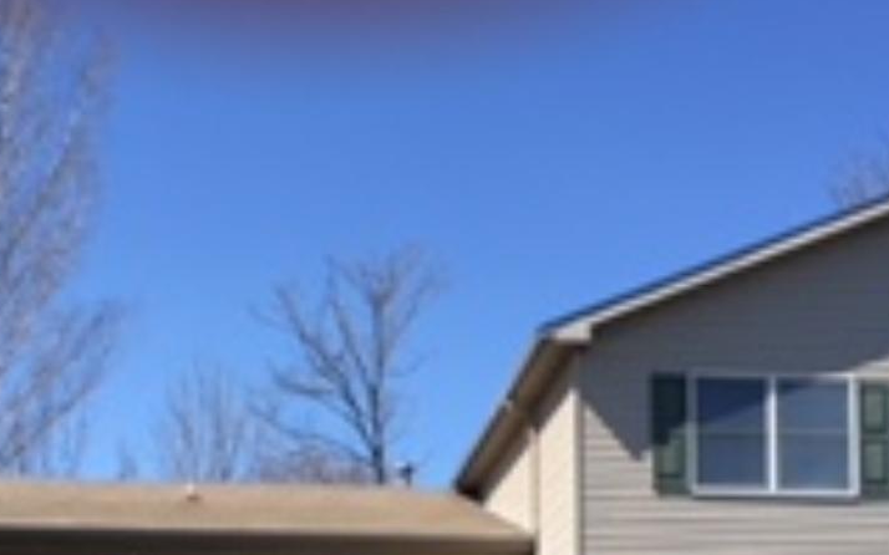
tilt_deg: +6.4
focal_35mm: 62
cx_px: 440
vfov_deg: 20.0
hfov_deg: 33.0
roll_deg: -0.8
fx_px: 1502
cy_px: 607
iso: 32
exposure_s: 1/1464
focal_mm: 4.15
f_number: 2.2
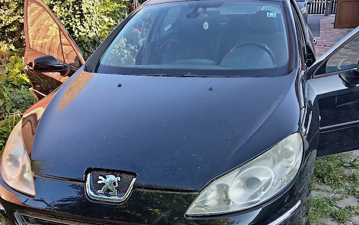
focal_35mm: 39
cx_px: 177
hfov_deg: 50.4
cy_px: 186
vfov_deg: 31.7
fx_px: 382
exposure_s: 1/33.3
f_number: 1.8
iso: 105
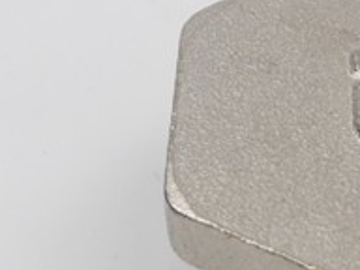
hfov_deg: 10.1
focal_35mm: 193
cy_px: 139
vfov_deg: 7.7
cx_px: 433
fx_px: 2007
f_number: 4.4
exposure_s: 1/500
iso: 100
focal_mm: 9.8
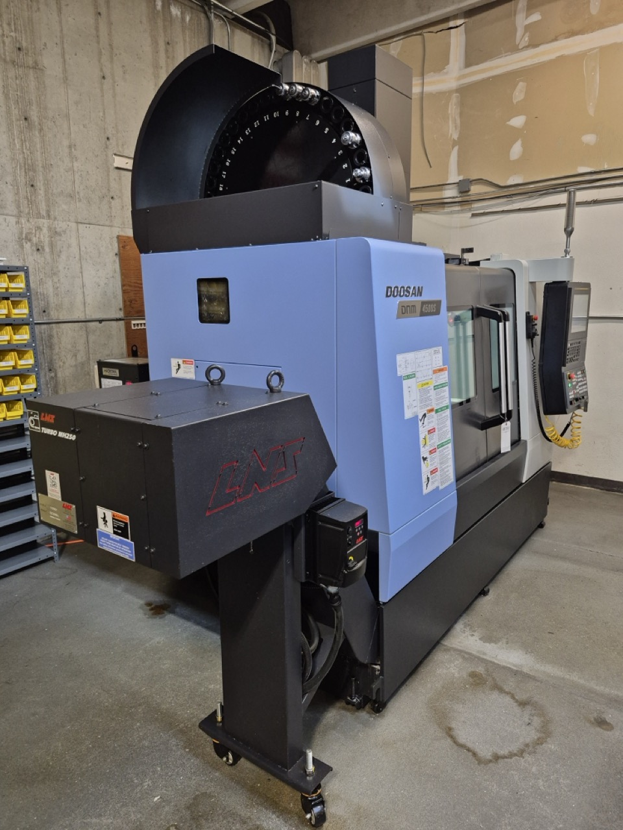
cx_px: 312
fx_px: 552
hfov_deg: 58.9
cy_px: 415
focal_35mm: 23
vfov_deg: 73.9
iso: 640
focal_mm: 5.4
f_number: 1.8
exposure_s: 1/120
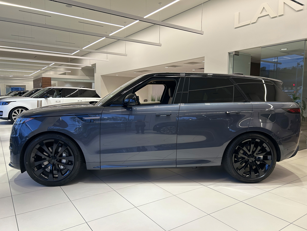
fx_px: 231
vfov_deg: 53.1
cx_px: 154
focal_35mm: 26
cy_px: 116
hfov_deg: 67.3
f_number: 1.5
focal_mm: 5.7
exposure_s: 1/120
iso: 80
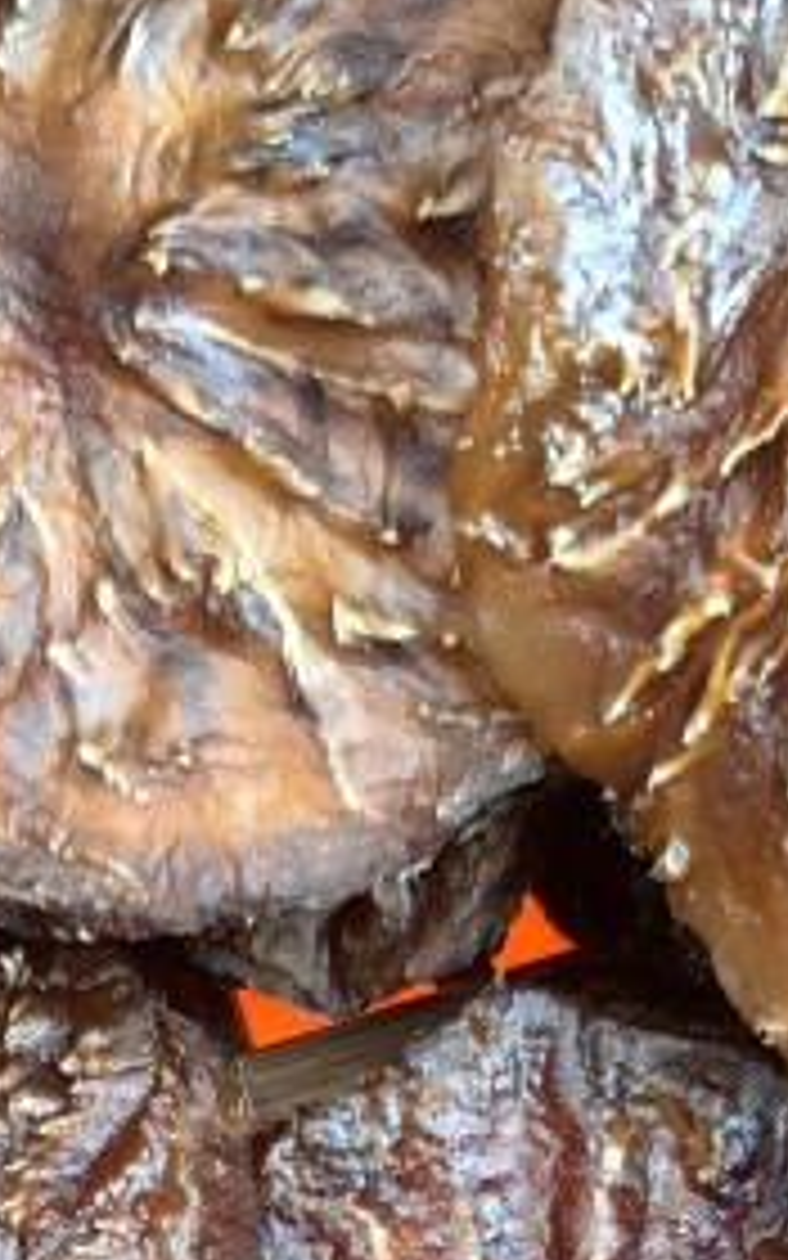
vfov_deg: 16.7
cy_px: 2095
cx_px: 113
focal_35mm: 109
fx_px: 3745
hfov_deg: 11.9
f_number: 2
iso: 160
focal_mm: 5.75
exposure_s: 1/654
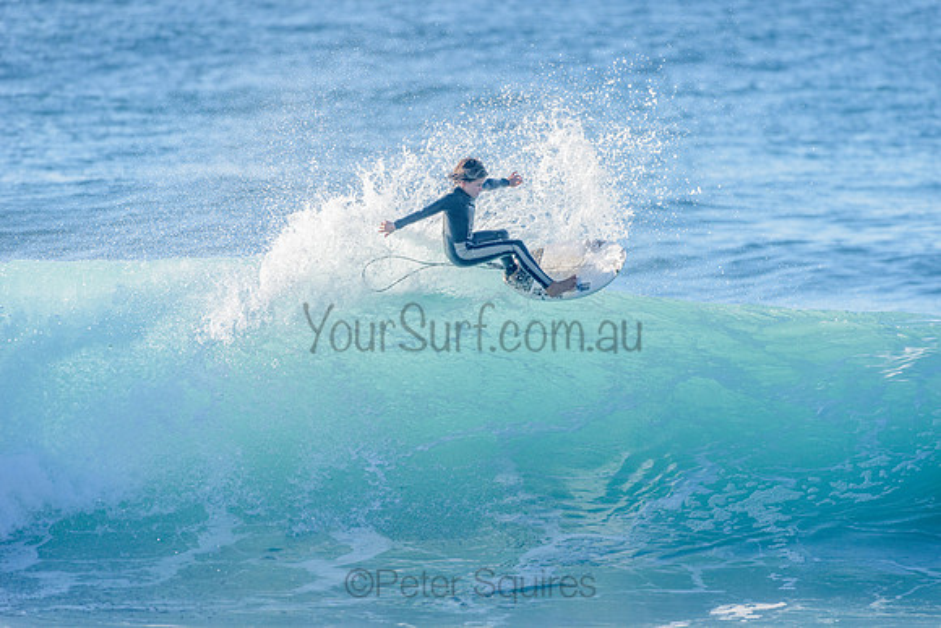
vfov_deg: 2.8
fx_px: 13072
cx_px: 470
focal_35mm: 500
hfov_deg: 4.1
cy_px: 314
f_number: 5.6
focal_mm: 500
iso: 280
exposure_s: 1/2000
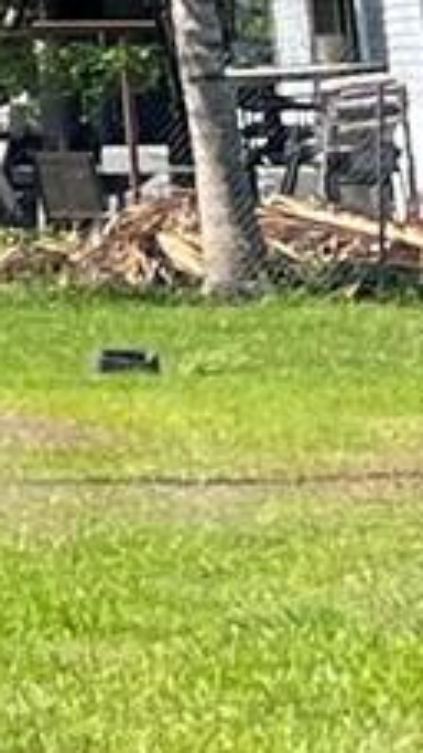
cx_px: -2832
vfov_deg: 8.1
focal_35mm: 254
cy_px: -694
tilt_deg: +7.6
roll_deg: +0.8
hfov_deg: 3.5
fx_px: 5072
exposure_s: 1/2755
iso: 50
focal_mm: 5.1
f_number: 1.6
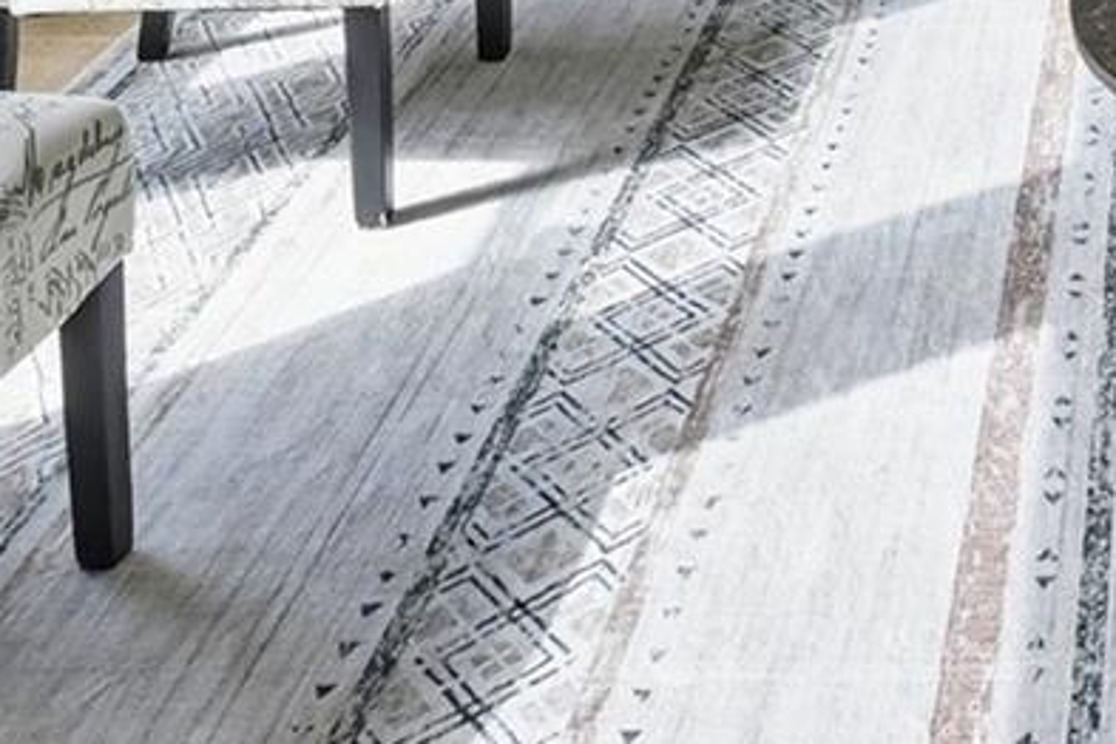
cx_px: 1176
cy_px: -940
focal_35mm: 73
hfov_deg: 25.9
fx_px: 2263
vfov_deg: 14.1
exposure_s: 1/80
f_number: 8
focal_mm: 14
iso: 100
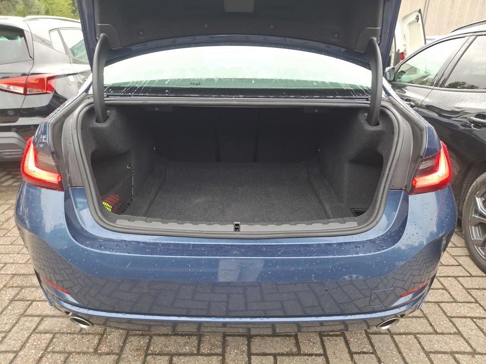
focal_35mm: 25
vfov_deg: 54.9
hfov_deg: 69.4
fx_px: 351
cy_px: 182
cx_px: 243
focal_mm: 4.69
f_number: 1.8
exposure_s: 1/100
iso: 50
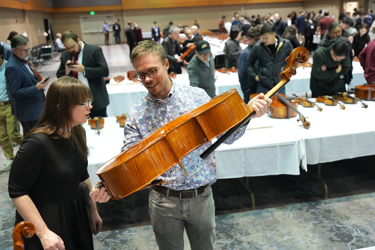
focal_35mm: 35
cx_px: 188
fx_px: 365
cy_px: 125
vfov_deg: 37.9
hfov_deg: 54.4
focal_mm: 35
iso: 3200
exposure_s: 1/125
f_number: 2.8
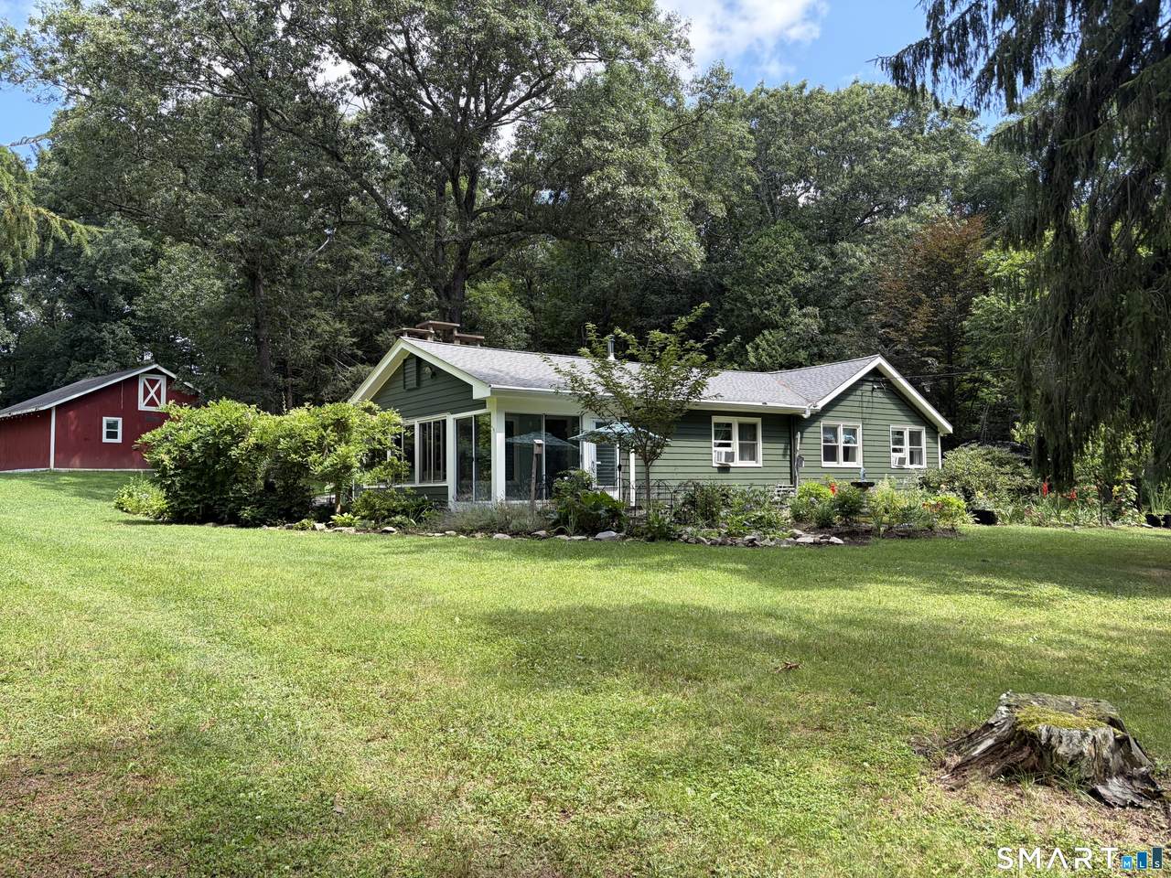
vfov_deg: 53.1
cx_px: 586
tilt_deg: +3.3
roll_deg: +1.7
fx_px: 880
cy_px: 439
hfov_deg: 67.3
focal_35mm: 26
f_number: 1.6
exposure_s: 1/566
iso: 50
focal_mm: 5.96
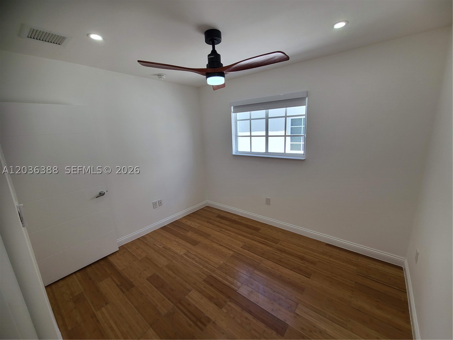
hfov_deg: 106.2
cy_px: 170
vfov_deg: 89.9
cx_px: 226
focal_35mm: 13
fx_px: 170
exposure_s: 1/210
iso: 50
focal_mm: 2.2
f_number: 2.2
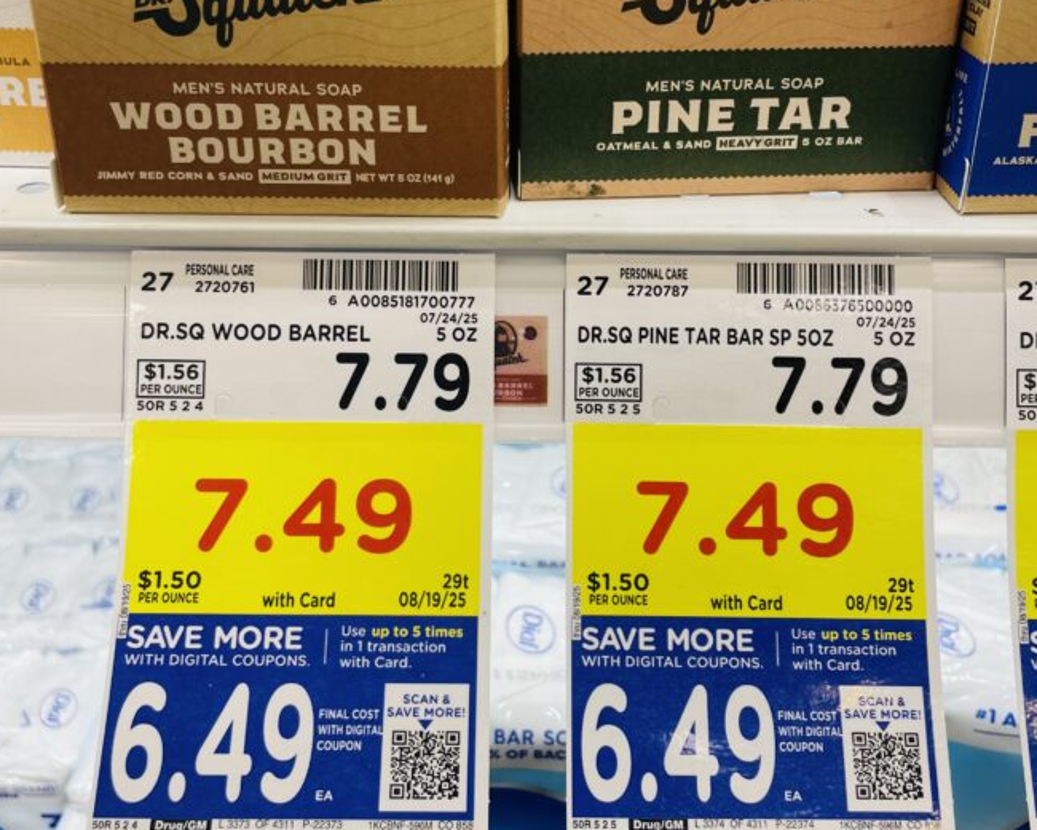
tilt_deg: -26.1
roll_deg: -0.3
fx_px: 1228
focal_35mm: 40
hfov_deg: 45.8
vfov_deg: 37.0
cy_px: 284
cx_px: 538
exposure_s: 1/120
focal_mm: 4.2
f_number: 1.6
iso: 40
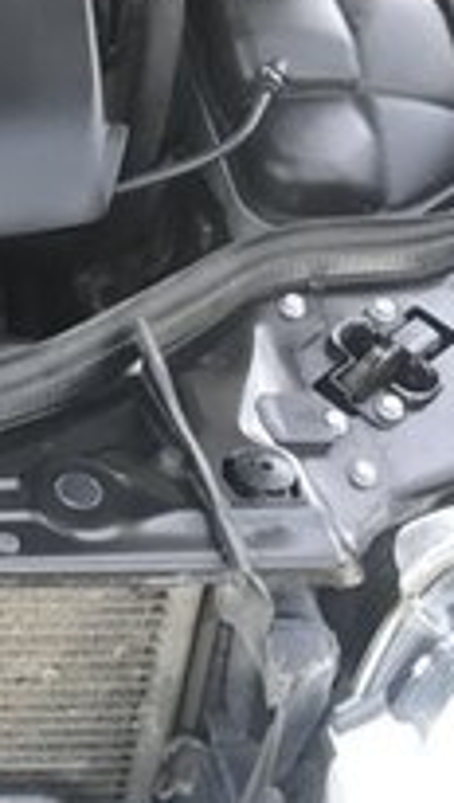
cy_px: 96
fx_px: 2088
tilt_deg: -32.2
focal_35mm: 98
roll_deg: +0.2
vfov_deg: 21.3
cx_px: -540
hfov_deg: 11.0
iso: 20
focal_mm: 3.99
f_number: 1.8
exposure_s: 1/91
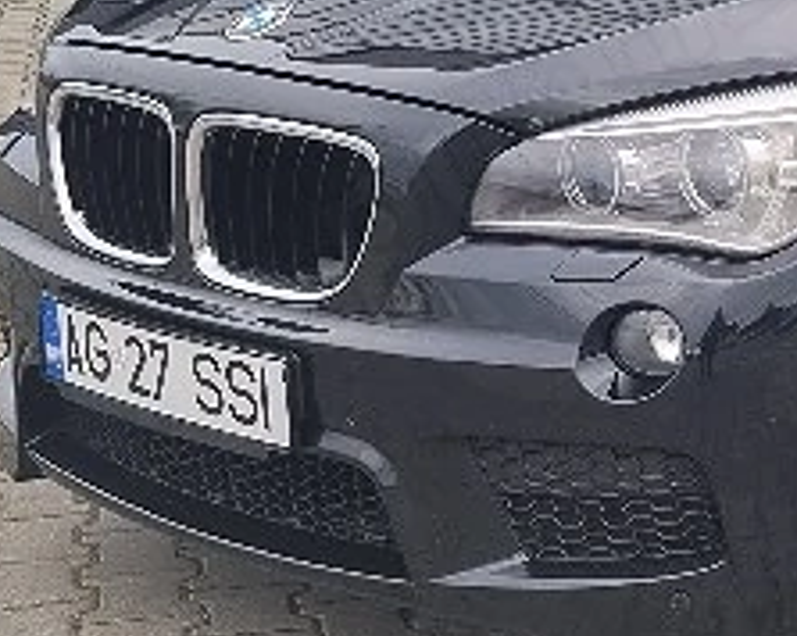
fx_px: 2687
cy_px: 25
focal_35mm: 114
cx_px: 933
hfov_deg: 16.3
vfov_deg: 13.3
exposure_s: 1/127
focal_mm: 5.4
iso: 50
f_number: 1.8
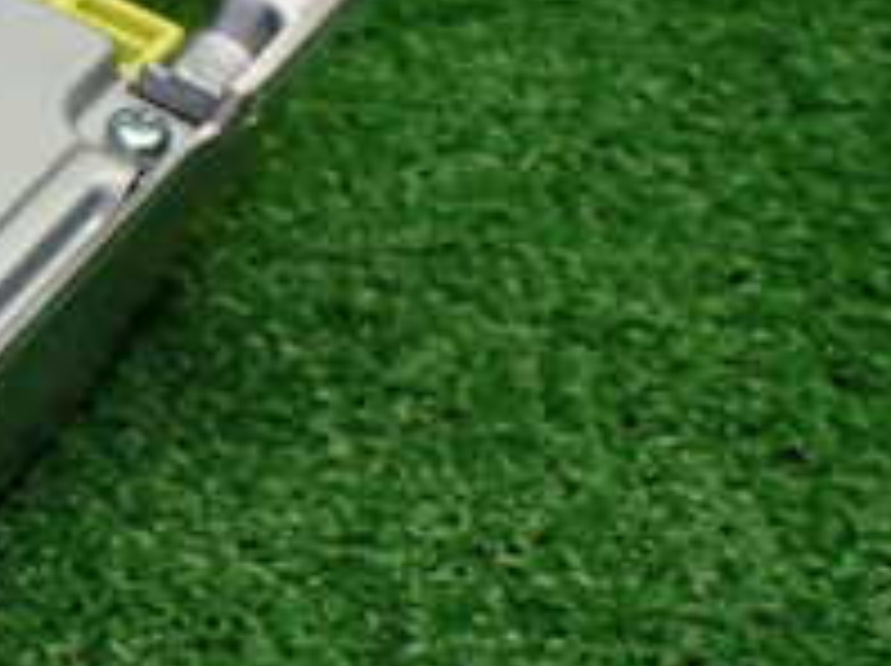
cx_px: -410
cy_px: 284
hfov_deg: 19.1
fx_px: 2339
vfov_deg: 16.2
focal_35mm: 91
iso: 250
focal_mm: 5.4
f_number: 2.3
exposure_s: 1/125
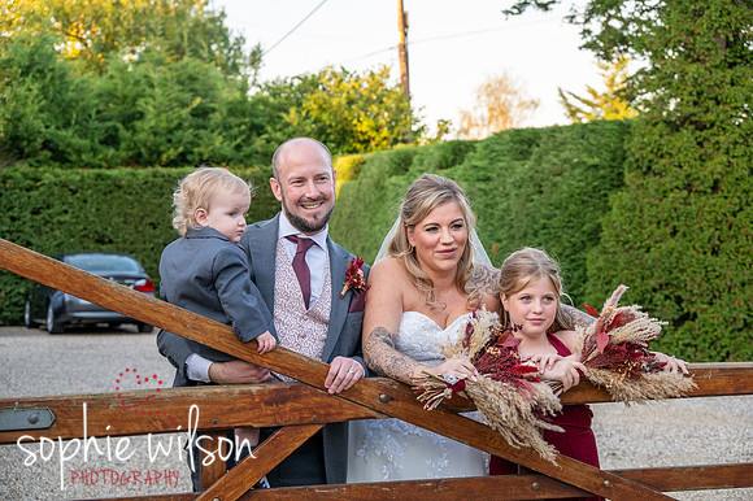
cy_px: 250
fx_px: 1505
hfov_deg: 28.1
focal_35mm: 72
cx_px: 376
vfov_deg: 18.9
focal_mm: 72
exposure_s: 1/250
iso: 640
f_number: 6
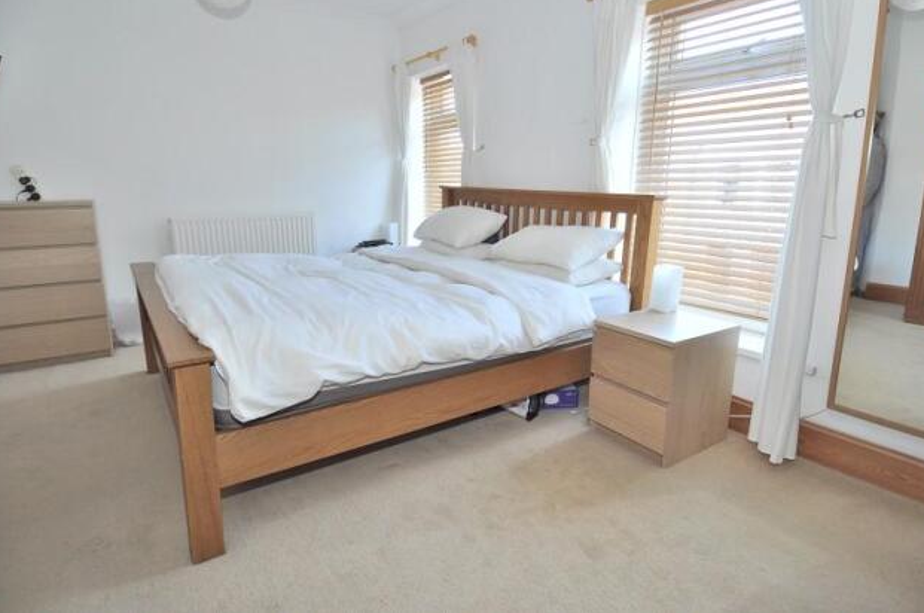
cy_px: 291
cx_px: 473
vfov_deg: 64.3
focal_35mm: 19
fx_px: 487
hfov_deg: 87.0
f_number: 4
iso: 450
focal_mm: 12
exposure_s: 1/60
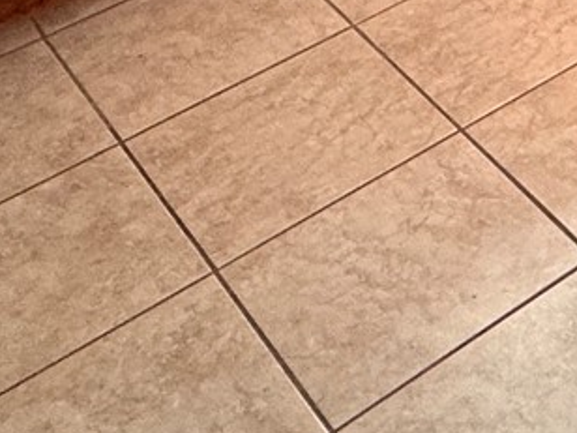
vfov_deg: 13.9
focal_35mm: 93
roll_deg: +2.6
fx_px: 1550
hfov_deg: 17.4
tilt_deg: -22.8
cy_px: -382
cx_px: 1015
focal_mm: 2.22
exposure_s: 1/120
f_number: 2.2
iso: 160
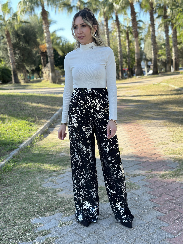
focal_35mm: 48
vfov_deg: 39.7
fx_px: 338
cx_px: 92
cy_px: 122
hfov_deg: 30.3
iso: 80
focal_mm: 6.86
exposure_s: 1/911
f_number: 1.78
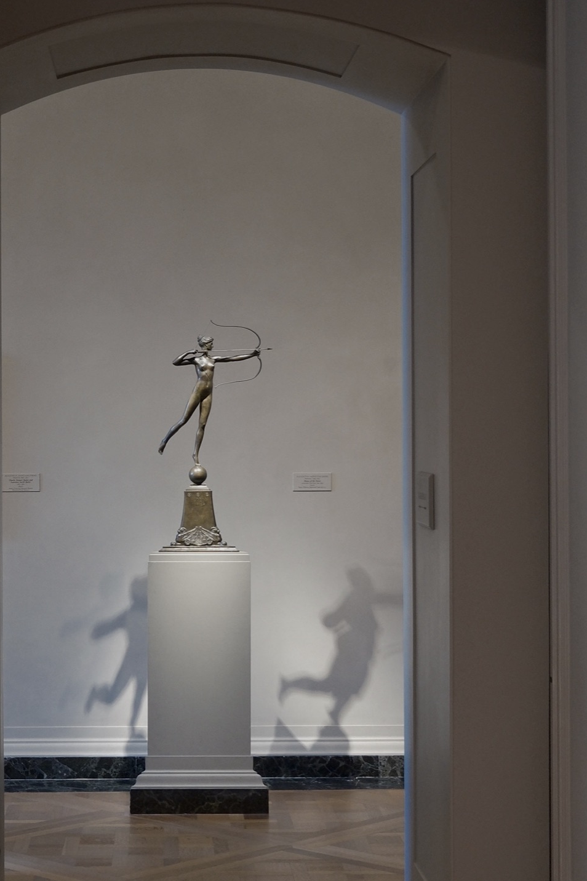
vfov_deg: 44.3
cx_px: 287
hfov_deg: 30.5
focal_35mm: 44
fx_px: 1077
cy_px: 526
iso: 800
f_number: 2.8
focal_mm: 23
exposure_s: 1/25
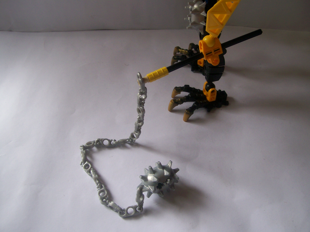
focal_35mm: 36
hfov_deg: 51.4
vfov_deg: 39.7
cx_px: 155
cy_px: 116
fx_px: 322
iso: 80
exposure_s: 1/174
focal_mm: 6
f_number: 2.7
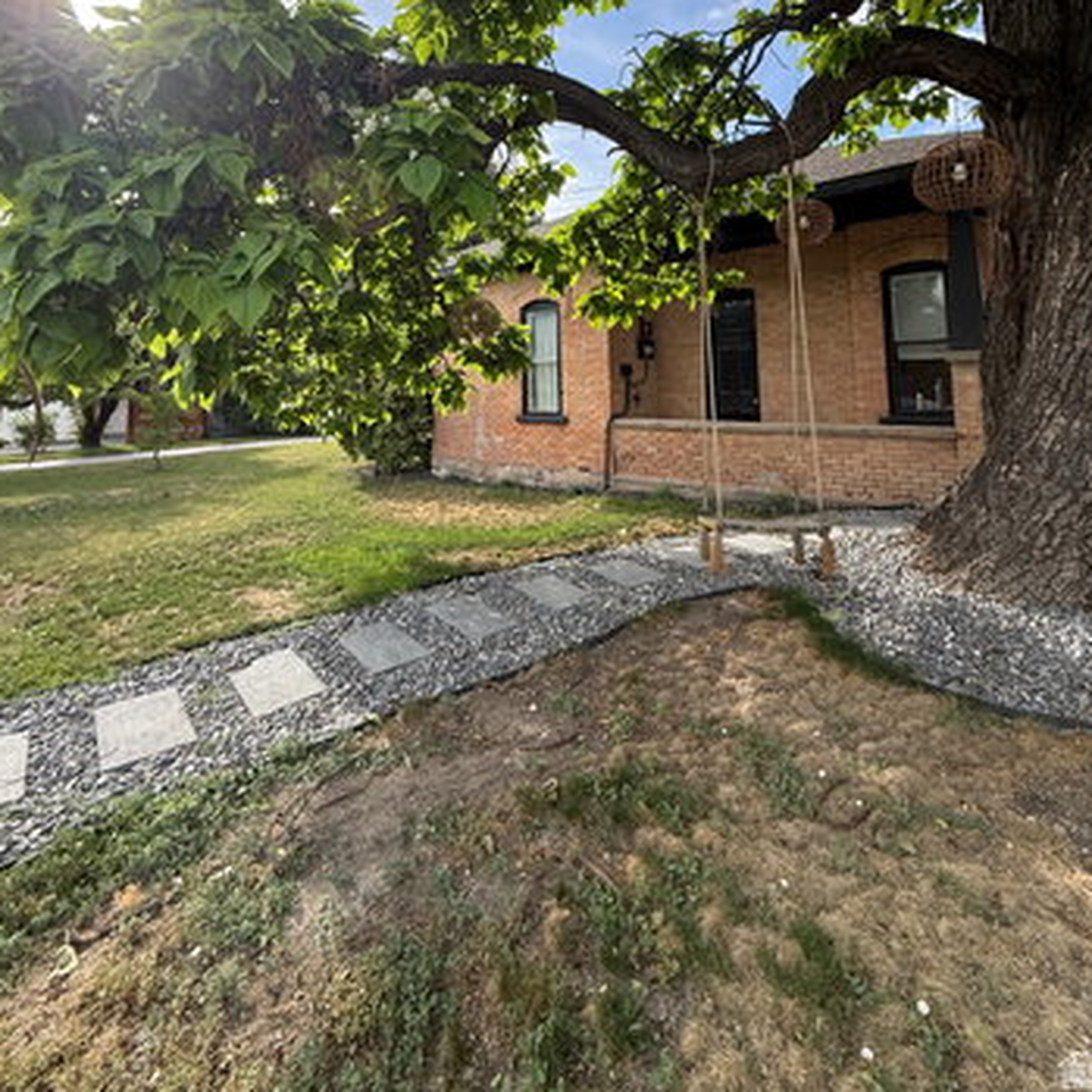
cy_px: 347
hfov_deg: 84.0
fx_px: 607
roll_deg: +1.3
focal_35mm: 17
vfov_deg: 80.6
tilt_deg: +5.3
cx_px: 544
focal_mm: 2.22
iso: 64
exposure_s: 1/475
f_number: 2.2
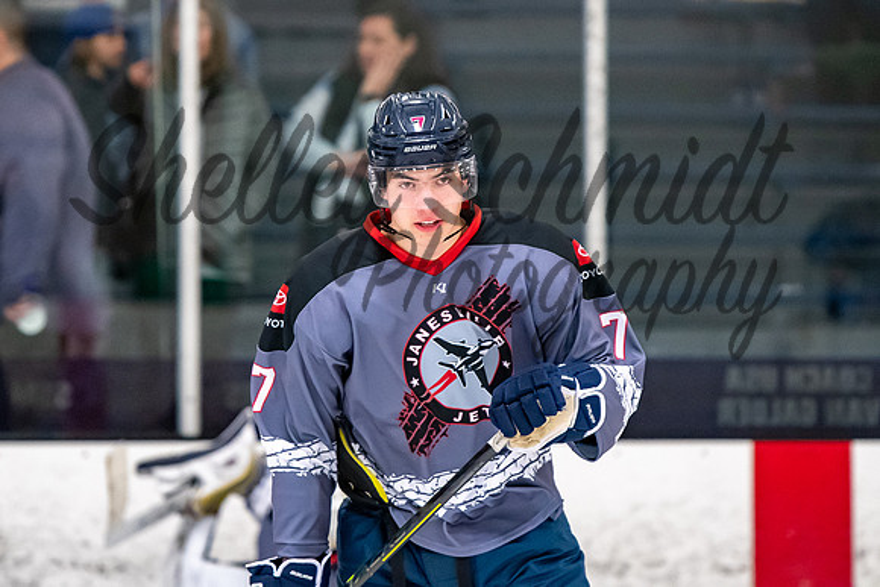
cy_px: 221
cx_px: 415
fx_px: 9243
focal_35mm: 378
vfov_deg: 3.6
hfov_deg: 5.5
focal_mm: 200
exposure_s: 1/800
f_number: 3.2
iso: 2000
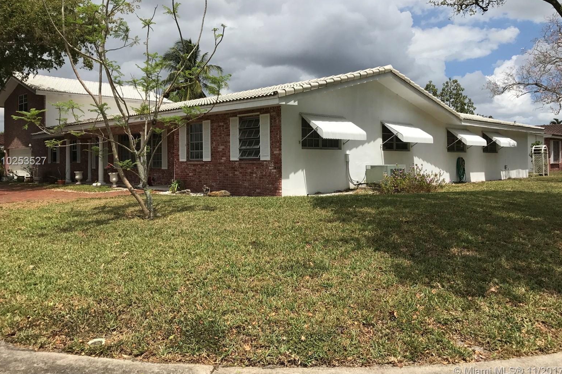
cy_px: 162
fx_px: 468
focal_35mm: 30
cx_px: 281
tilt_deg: -0.2
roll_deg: +0.1
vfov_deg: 43.5
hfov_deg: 61.9
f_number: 1.8
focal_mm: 3.99
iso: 20
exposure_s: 1/4367
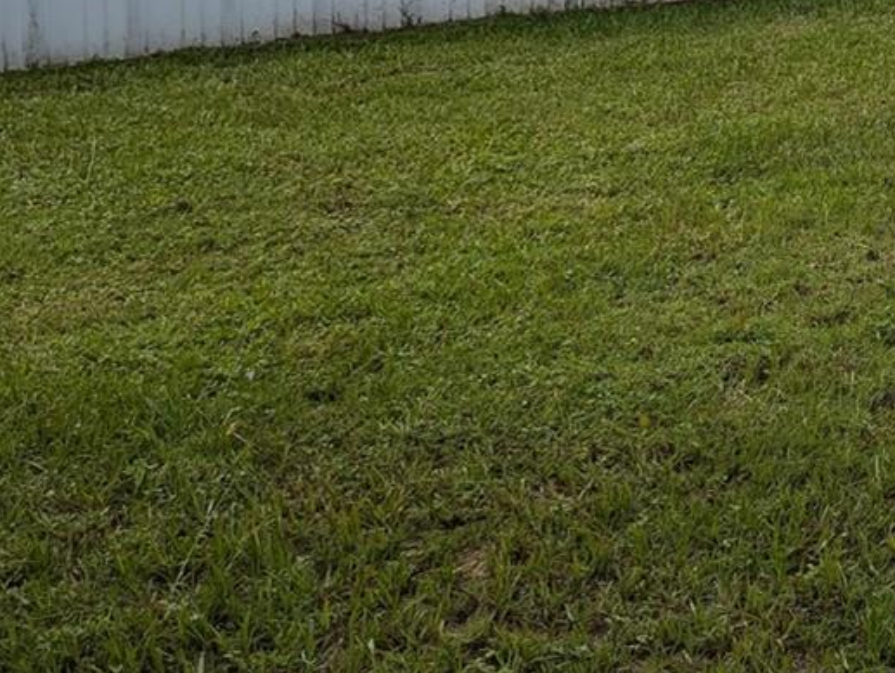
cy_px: -223
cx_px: 1212
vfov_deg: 18.4
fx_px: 1915
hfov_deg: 22.9
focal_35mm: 74
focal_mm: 6.81
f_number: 1.85
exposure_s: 1/1887
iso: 48
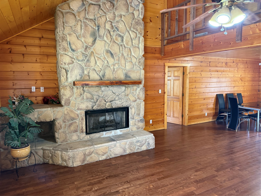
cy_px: 98
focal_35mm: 24
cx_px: 130
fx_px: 181
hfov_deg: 71.6
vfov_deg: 56.8
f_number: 1.78
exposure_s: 1/60
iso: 400
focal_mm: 6.76
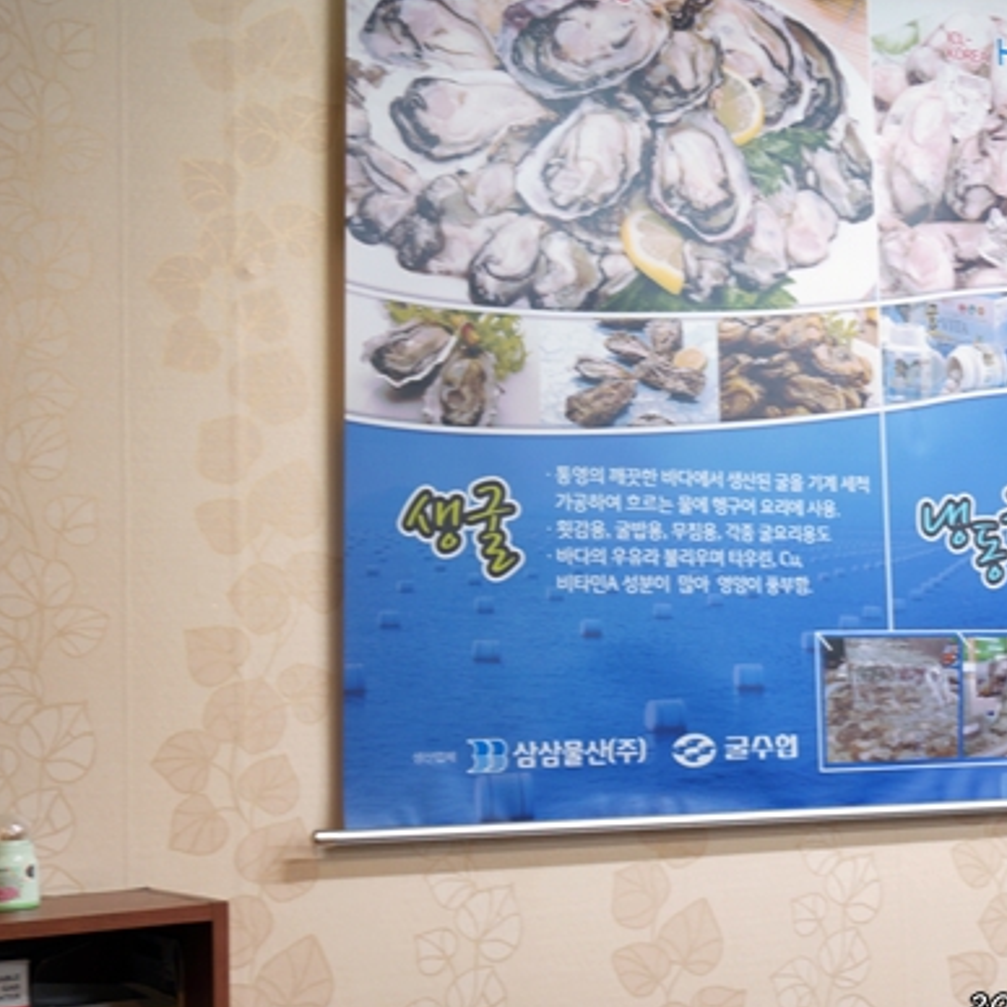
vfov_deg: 24.9
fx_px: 2271
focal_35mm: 69
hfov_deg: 24.6
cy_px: 375
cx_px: 794
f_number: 4.5
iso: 200
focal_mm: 28
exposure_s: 1/13
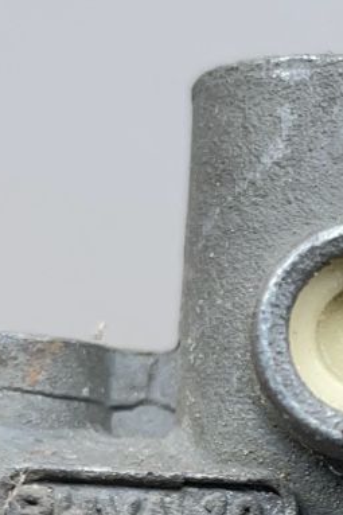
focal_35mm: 113
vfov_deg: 17.6
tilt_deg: -57.7
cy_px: 537
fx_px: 1616
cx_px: 537
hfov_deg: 11.5
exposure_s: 1/100
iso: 80
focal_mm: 4.2
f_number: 1.6
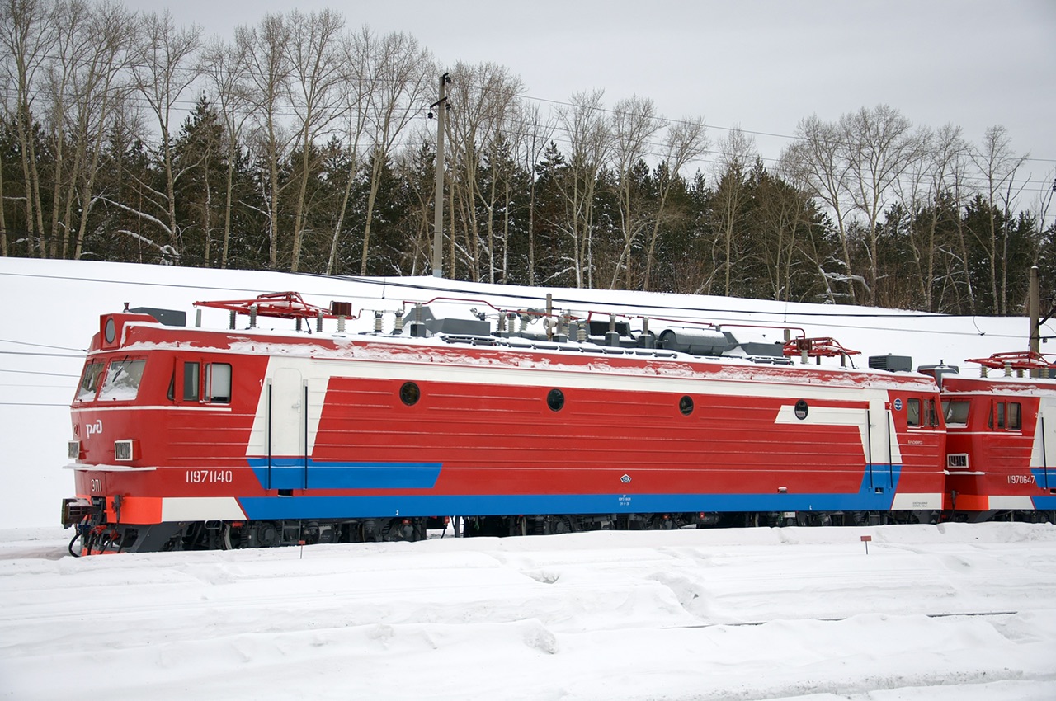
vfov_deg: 25.7
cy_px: 350
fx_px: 1538
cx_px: 528
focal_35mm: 52
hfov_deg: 37.9
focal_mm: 35
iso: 200
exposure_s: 1/800
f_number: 4.5
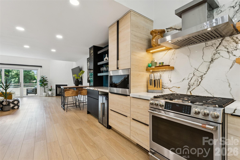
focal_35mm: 16
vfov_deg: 72.4
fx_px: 109
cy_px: 80
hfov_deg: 95.3
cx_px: 120
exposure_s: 1/2
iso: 100
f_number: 13
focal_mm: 16.4
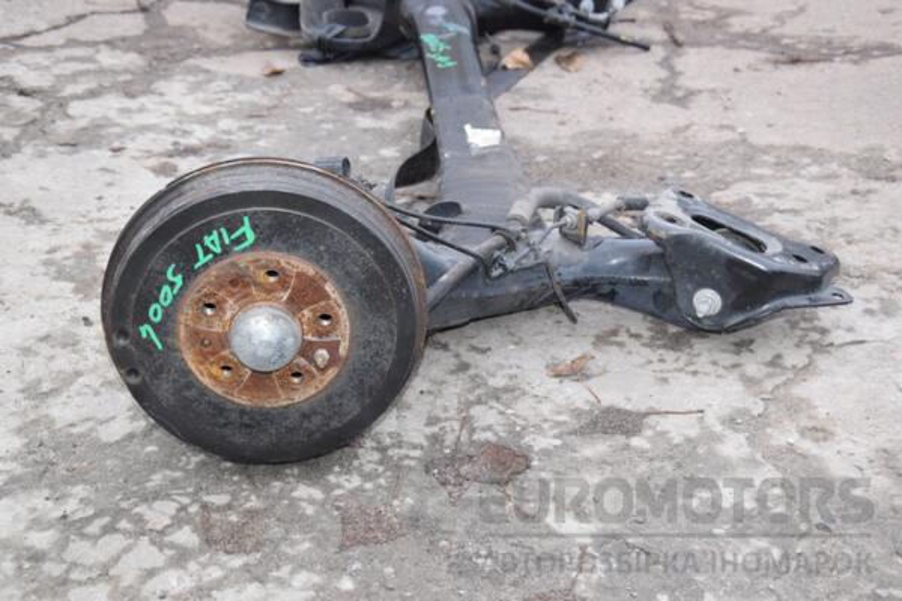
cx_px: 451
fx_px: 1578
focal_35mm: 63
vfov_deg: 21.6
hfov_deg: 31.9
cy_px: 300
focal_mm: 42
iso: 800
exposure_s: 1/200
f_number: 7.1
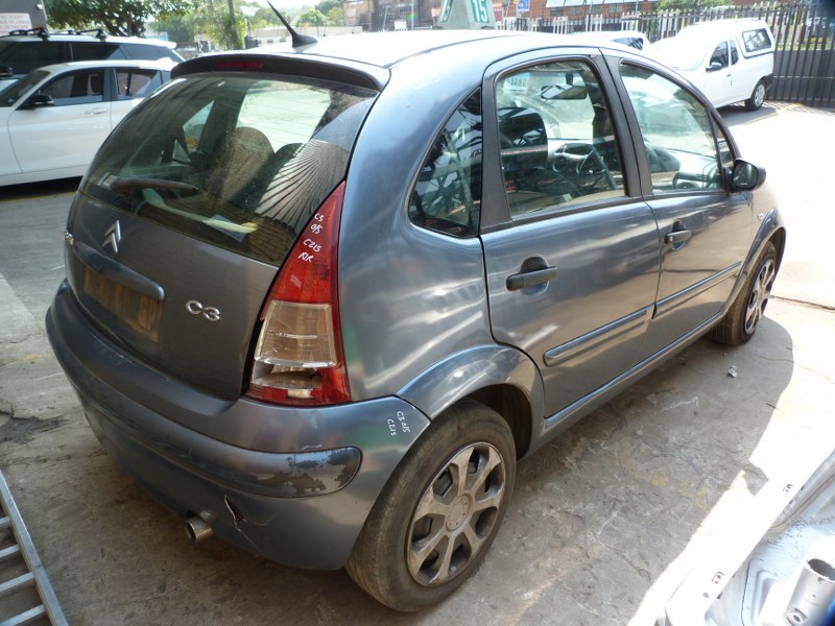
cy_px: 313
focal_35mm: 25
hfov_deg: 69.4
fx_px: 603
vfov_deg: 54.9
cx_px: 418
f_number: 3.6
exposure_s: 1/100
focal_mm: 4.5
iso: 80
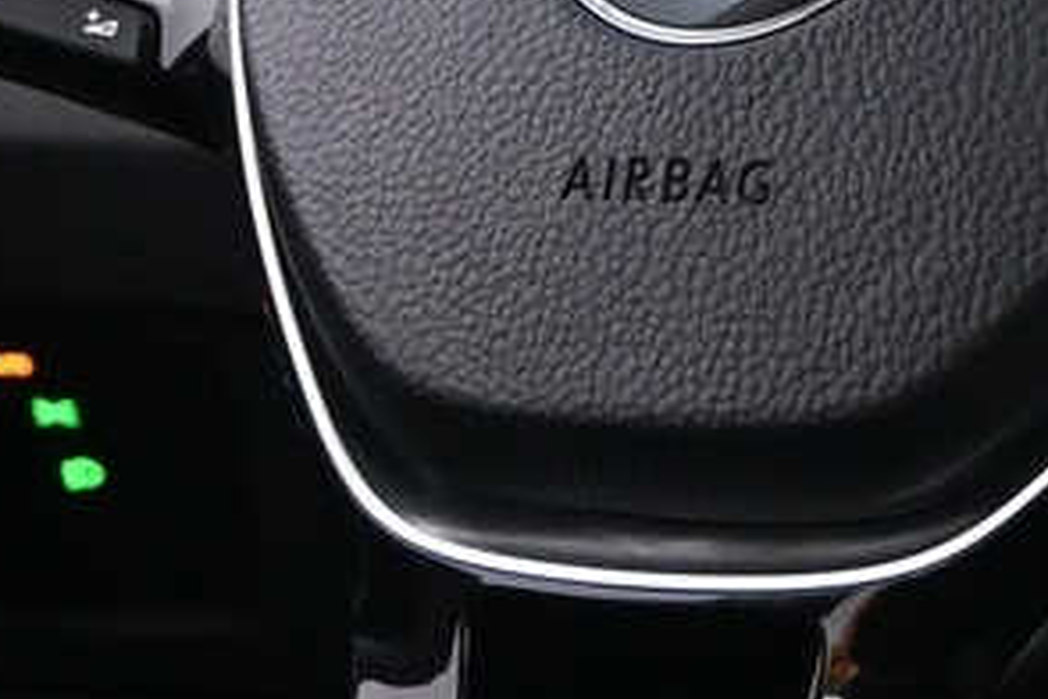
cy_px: 14
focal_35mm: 174
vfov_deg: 7.9
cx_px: 1009
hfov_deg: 11.7
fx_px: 5058
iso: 2500
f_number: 4
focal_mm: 21
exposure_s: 1/30
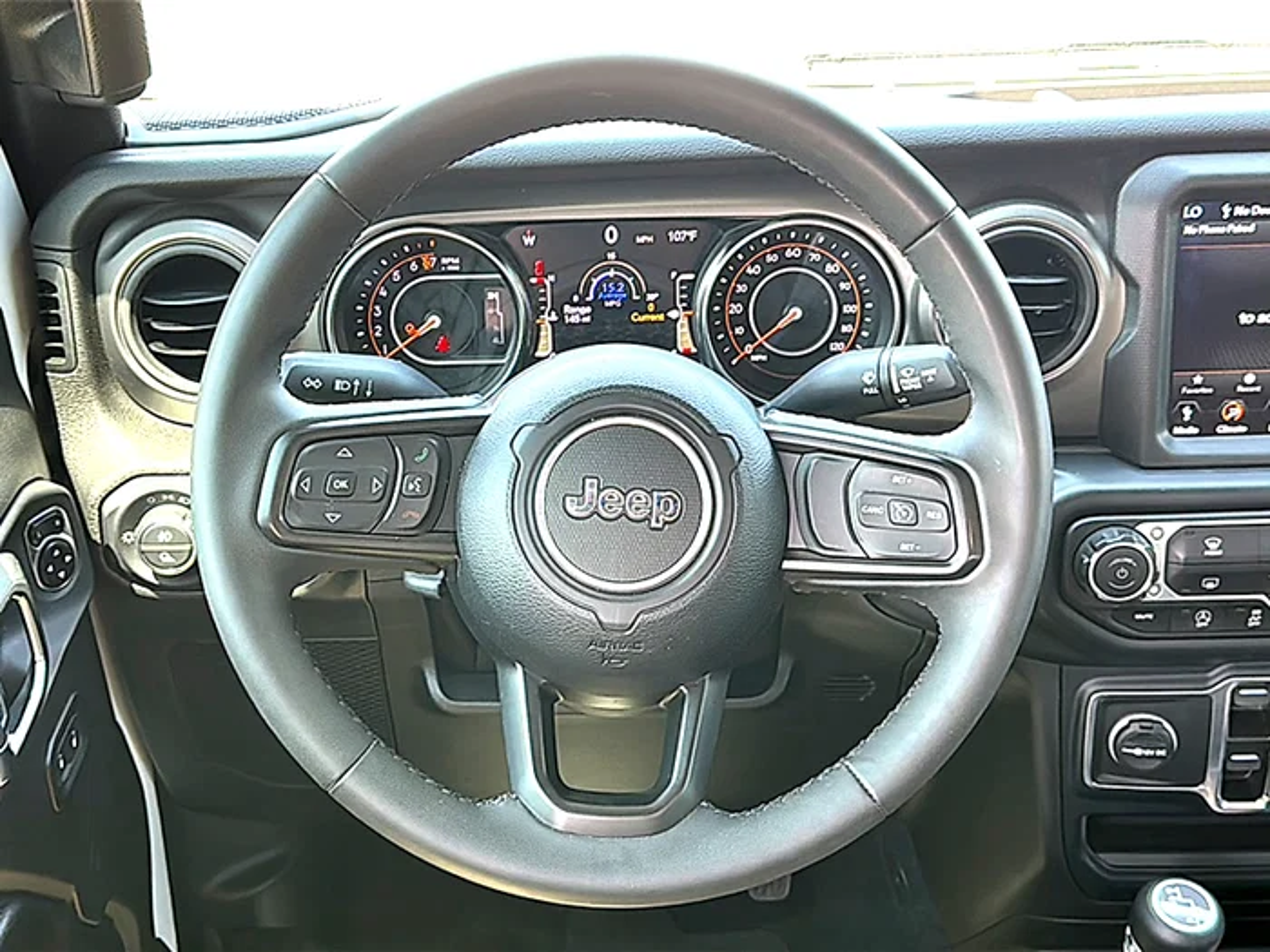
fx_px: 1504
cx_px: 635
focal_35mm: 41
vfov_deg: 35.1
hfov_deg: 45.8
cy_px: 476
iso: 80
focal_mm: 6.86
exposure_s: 1/77
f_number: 1.78
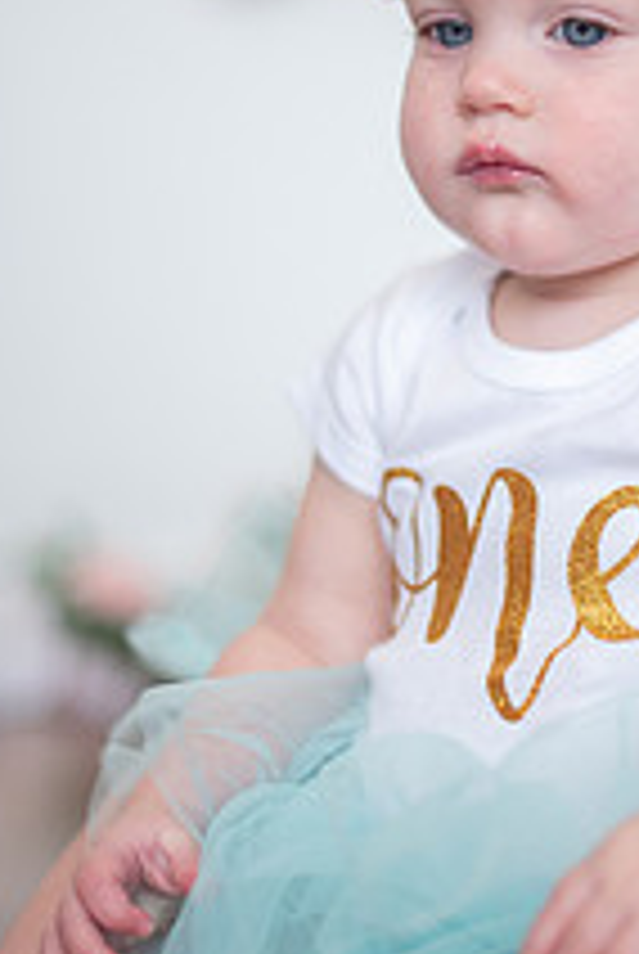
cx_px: 572
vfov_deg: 19.2
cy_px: 378
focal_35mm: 106
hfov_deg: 12.9
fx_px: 2813
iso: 200
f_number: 1.4
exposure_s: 1/320
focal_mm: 50
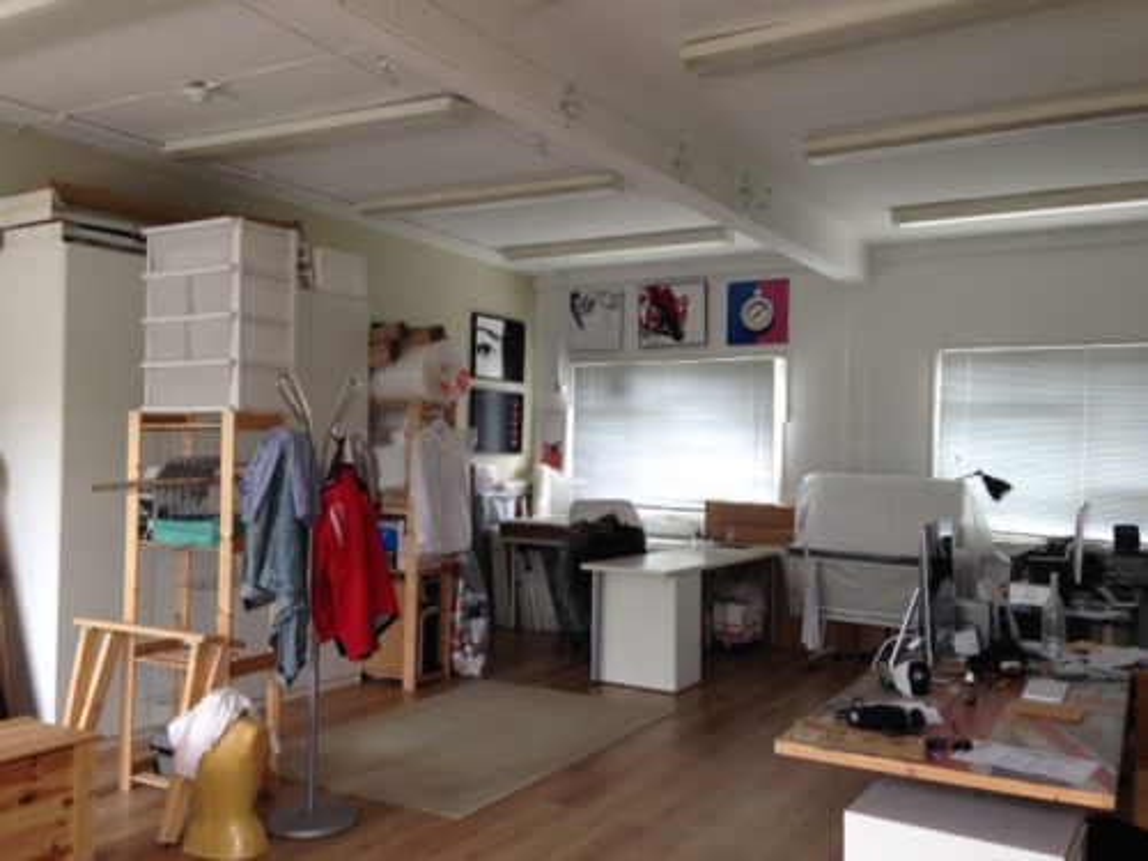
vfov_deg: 42.9
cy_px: 430
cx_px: 574
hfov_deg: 55.4
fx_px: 1094
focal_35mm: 33
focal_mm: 4.12
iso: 50
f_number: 2.4
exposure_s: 1/24
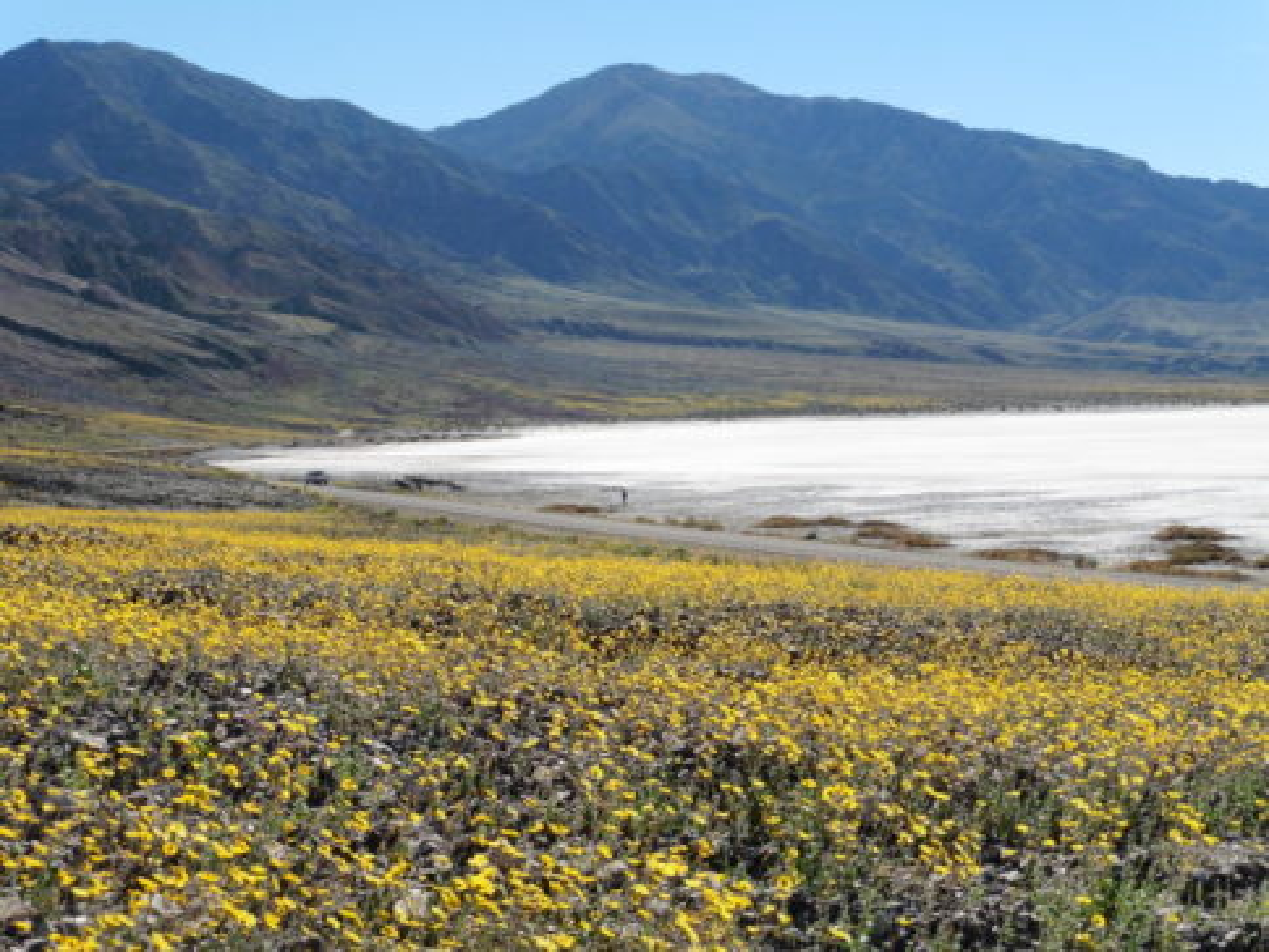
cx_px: 634
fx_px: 1870
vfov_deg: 28.6
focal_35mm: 51
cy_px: 476
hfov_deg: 37.5
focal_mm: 9
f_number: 5
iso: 100
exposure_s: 1/800
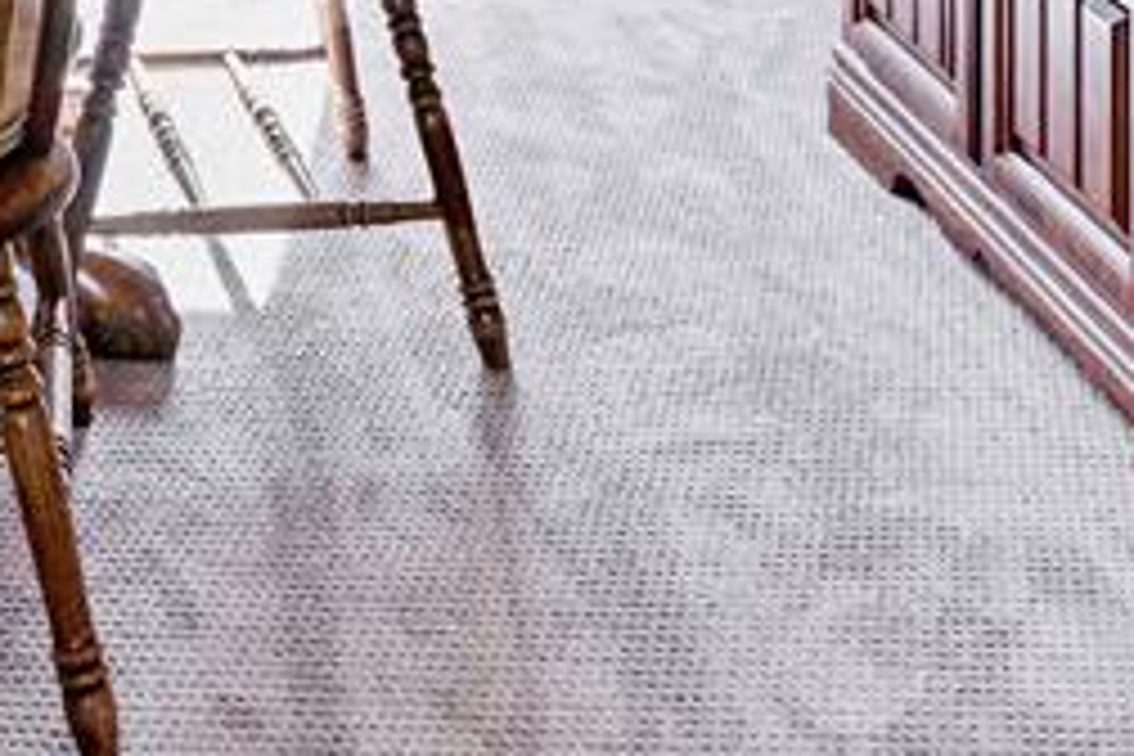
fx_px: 2047
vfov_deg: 16.4
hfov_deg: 28.3
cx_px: -104
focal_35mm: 65
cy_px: -724
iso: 100
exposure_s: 1/40
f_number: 5.6
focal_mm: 16
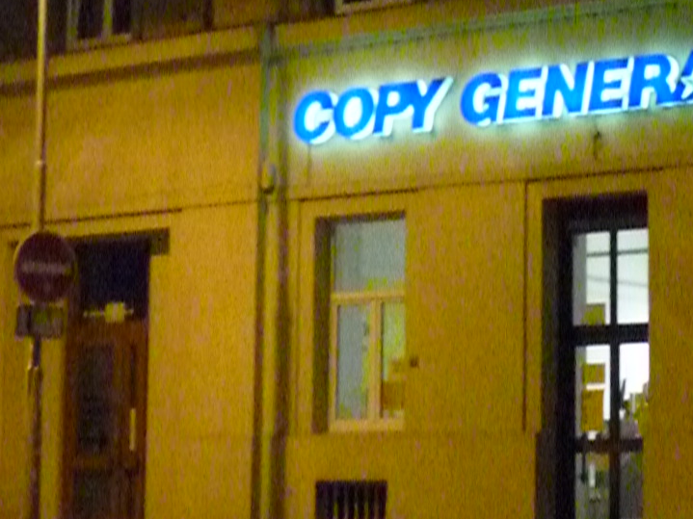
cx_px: 640
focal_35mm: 114
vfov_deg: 13.0
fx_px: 2282
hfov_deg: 17.0
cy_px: 210
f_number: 3
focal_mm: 7.2
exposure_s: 1/30
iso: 3200
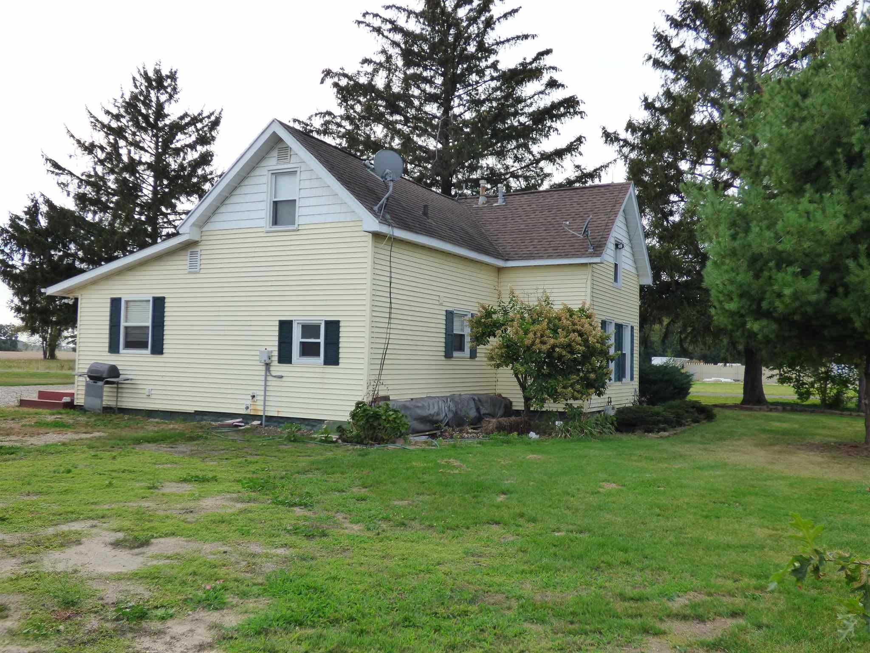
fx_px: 804
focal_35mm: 32
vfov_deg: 44.2
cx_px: 435
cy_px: 326
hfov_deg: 56.8
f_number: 3.3
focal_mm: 5.53
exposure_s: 1/800
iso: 200
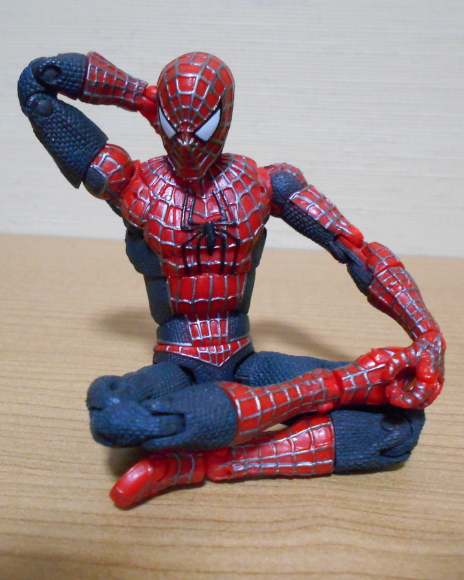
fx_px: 584
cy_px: 289
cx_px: 220
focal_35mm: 34
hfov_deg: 43.3
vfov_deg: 52.8
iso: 800
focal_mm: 4.6
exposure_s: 1/20
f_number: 3.2
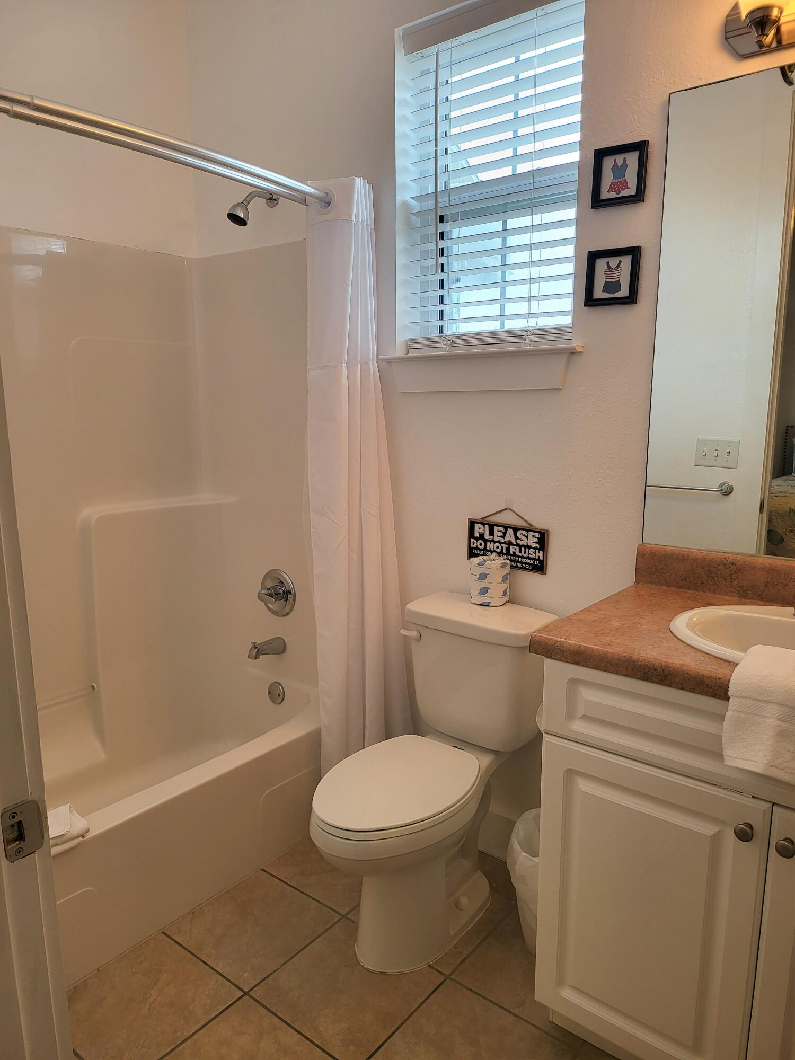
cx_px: 398
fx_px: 735
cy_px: 530
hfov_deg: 56.8
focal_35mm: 24
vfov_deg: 71.6
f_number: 1.8
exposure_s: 1/120
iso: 125
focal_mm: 5
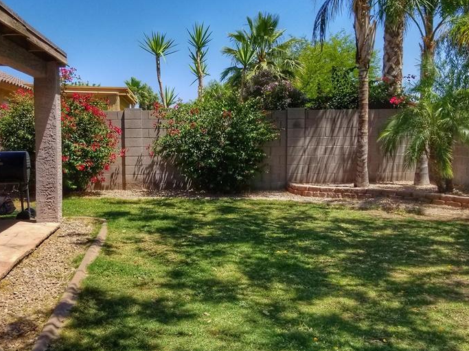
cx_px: 200
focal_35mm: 39
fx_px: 528
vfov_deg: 36.8
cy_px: 173
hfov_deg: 47.7
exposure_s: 1/1996
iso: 50
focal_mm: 4.25
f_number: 1.7
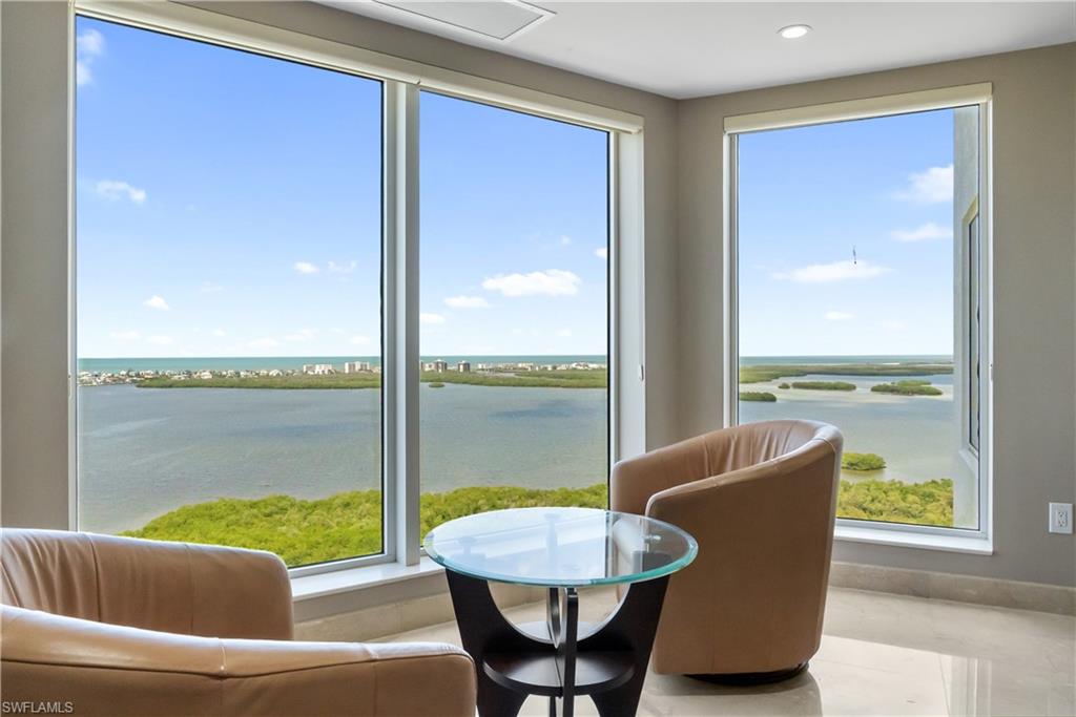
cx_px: 538
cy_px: 358
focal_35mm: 24
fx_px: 717
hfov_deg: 73.7
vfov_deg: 53.1
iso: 2500
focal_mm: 24
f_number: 13
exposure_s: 1/750
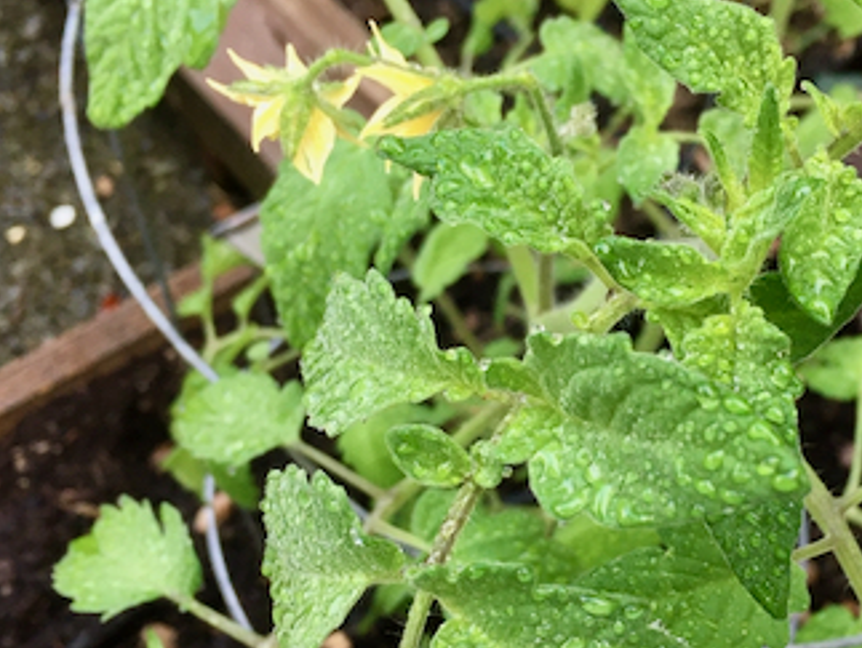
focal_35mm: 52
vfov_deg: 27.9
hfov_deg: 36.4
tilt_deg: -59.2
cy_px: 423
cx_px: 584
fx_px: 1296
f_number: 2.2
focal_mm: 4.15
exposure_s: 1/30
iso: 32
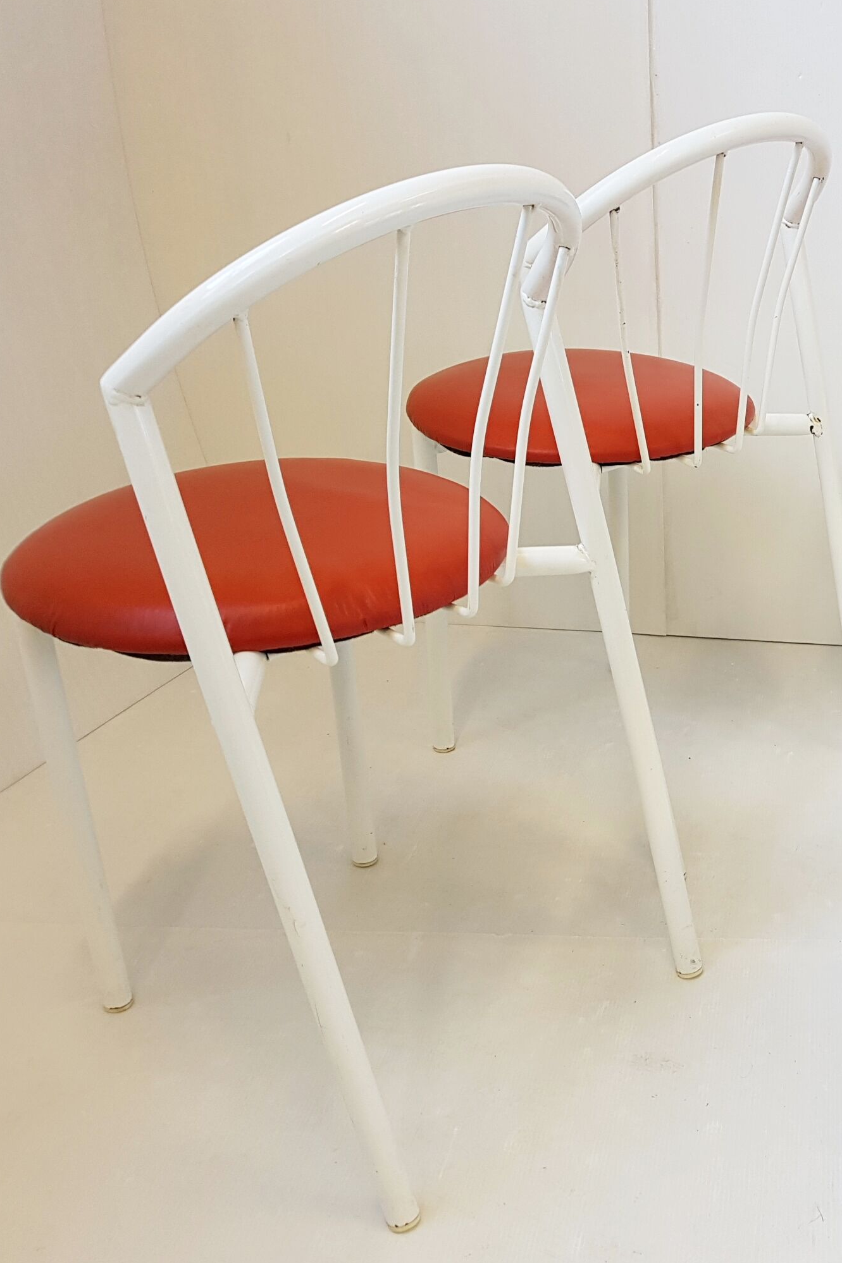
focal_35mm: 39
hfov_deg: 32.1
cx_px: 802
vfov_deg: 49.5
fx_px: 1368
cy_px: 664
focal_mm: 4.2
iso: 80
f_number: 1.7
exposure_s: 1/50
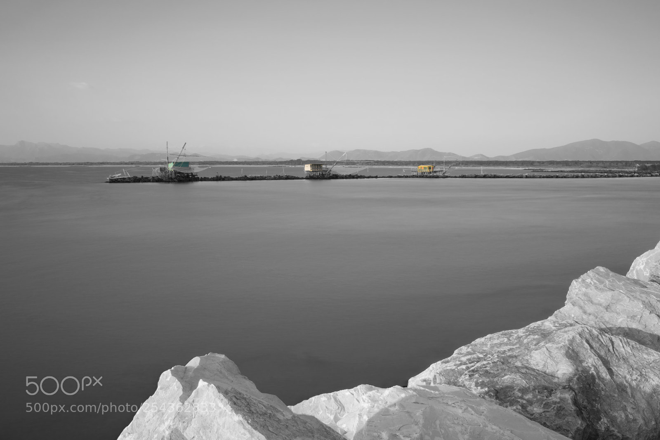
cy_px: 220
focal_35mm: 33
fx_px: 605
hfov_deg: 57.2
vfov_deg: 40.0
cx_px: 330
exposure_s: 25
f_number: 16
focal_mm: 22
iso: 100
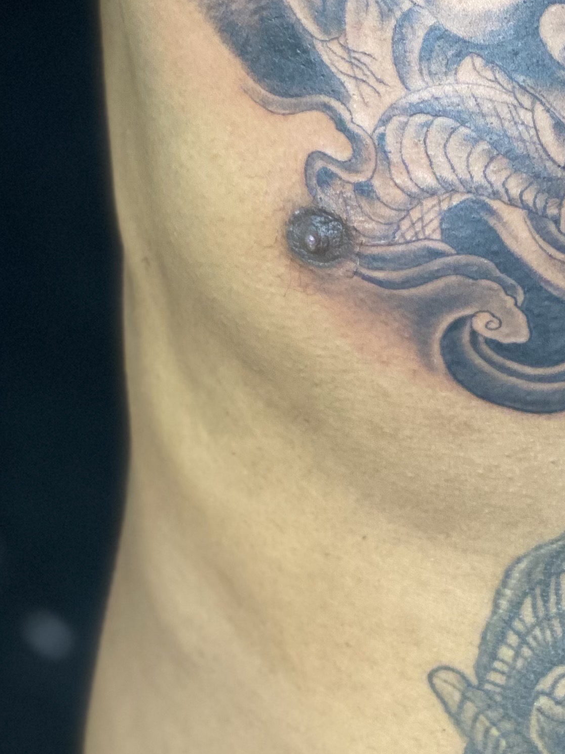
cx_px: 271
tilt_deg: -18.2
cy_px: 35
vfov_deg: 13.8
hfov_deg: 10.5
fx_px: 3069
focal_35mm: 141
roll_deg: +1.4
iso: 125
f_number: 2
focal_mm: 6
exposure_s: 1/40
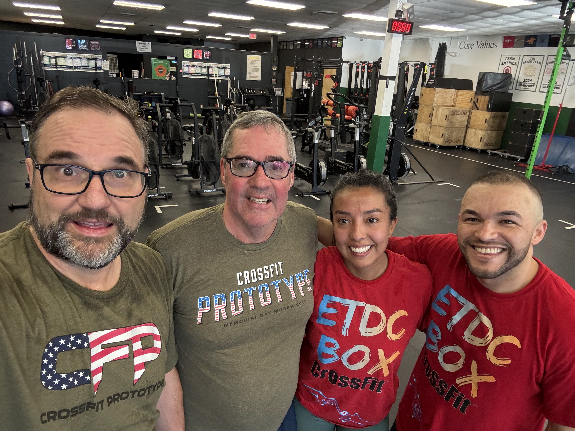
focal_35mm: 23
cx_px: 288
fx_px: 382
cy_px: 216
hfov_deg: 73.9
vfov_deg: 58.9
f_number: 1.9
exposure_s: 1/40
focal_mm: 2.69
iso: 250
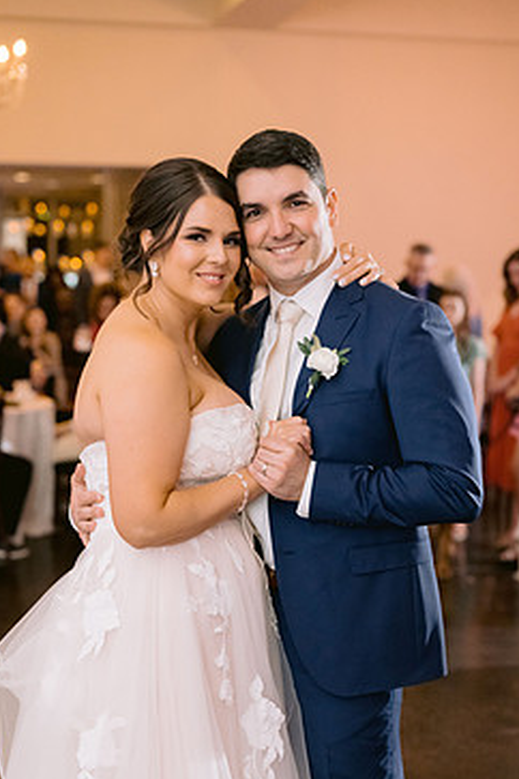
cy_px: 459
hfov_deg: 21.9
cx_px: 244
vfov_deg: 32.3
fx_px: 1341
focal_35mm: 62
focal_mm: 50
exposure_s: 1/160
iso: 3200
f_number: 2.5
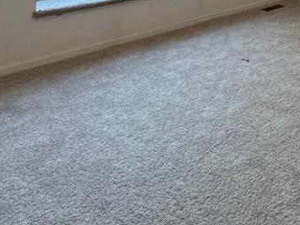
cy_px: -93
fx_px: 373
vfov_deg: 26.5
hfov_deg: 38.9
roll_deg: +1.1
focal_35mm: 43
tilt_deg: -1.5
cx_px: 299
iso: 250
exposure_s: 1/120
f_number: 2.2
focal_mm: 2.22
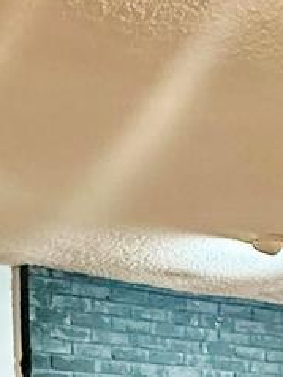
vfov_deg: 17.7
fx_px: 1023
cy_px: 630
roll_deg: -0.3
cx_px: 275
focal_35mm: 94
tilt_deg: -8.2
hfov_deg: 15.5
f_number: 2.2
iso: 640
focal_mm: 2.22
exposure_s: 1/60
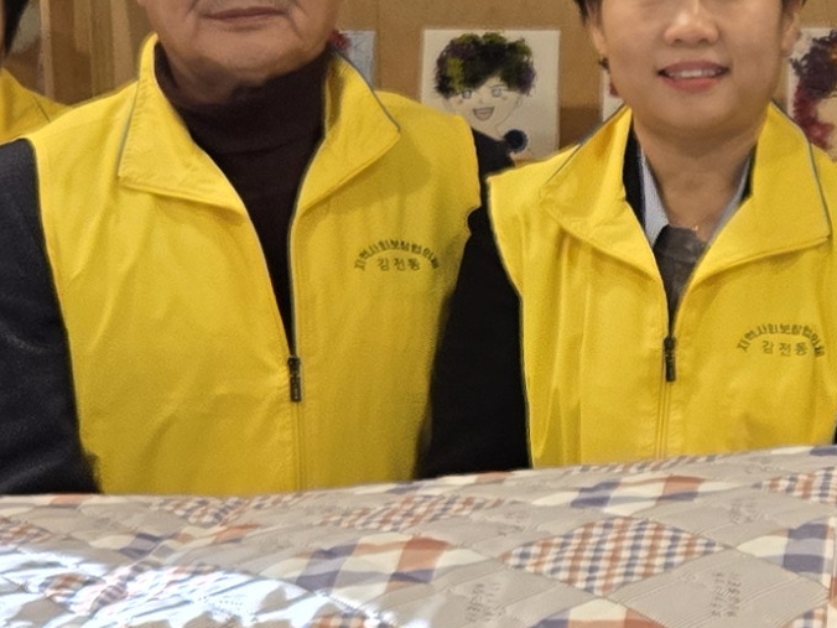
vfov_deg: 10.9
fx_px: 3288
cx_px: 1197
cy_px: 339
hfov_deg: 13.8
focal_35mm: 136
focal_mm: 5.4
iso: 125
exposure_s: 1/120
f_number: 1.8
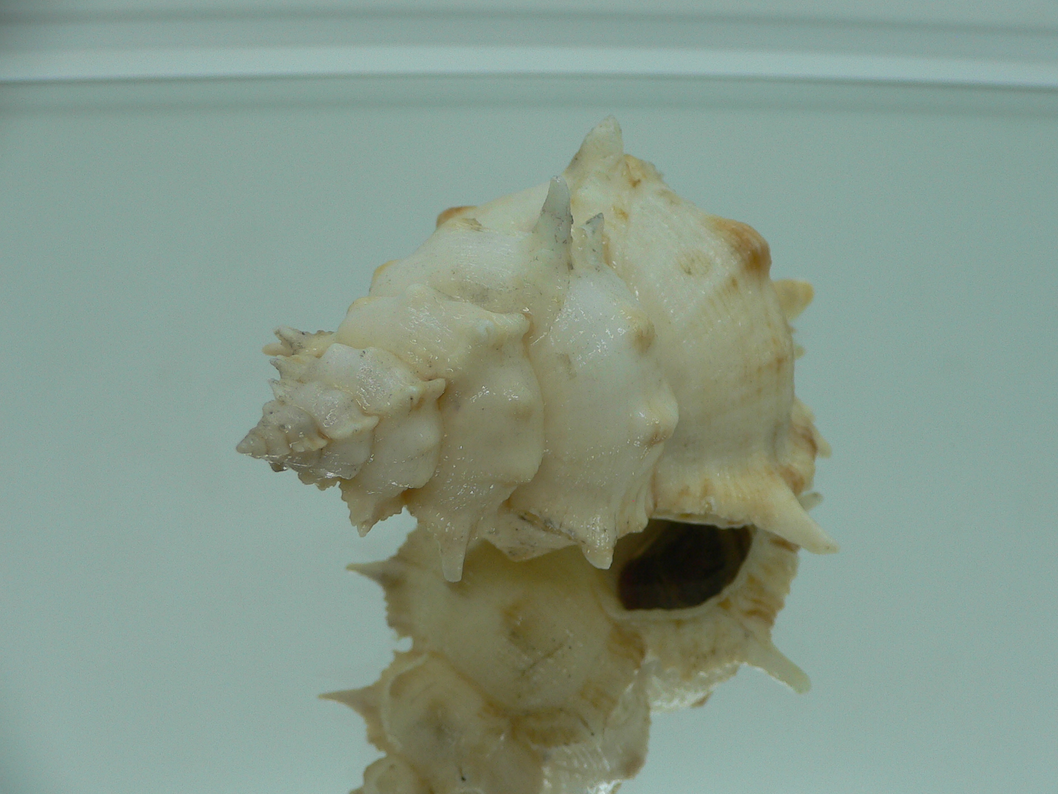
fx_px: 1162
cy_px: 416
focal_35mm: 38
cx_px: 569
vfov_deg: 37.7
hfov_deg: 48.9
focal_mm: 4.6
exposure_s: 1/60
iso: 80
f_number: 2.8
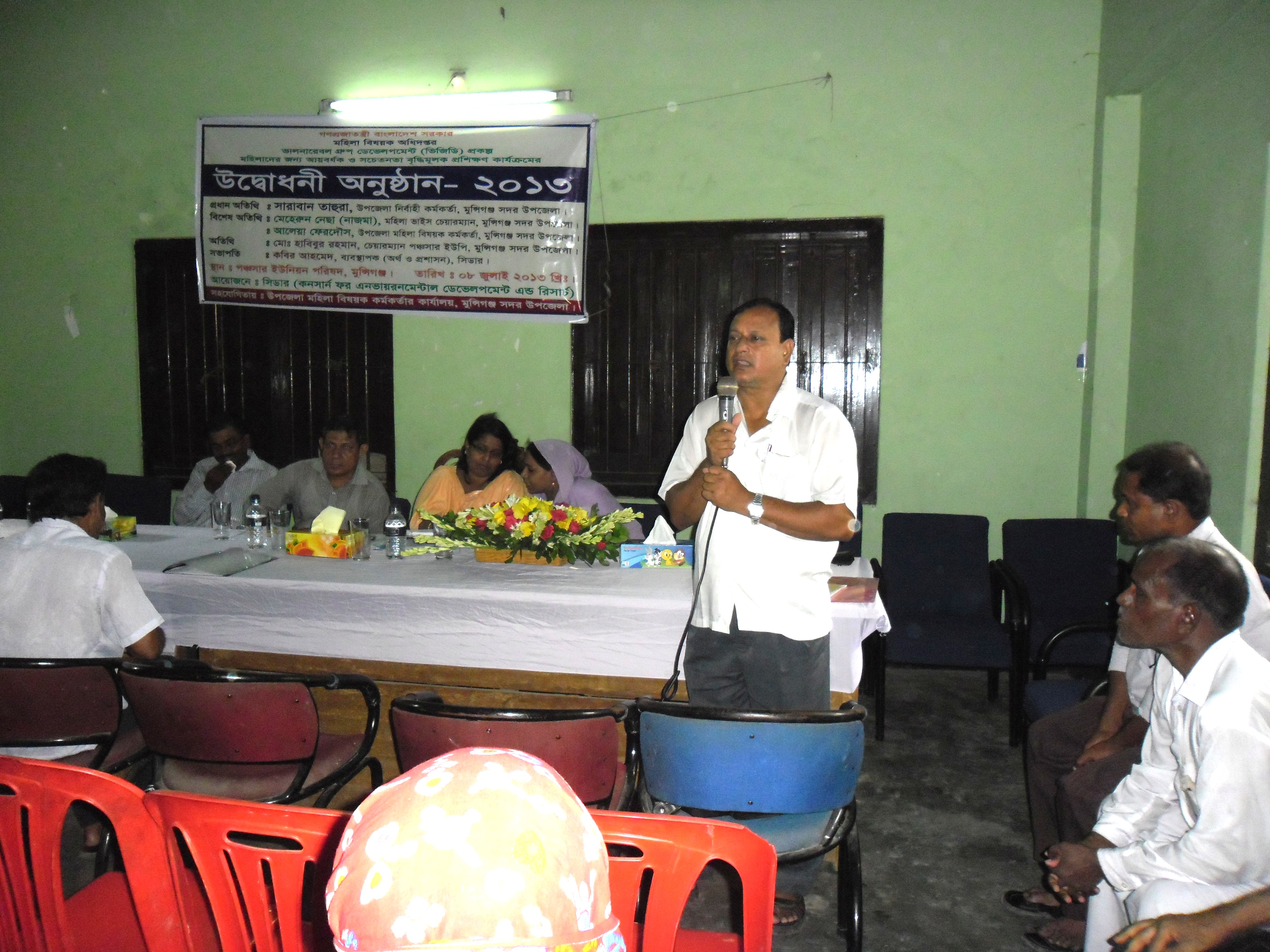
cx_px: 635
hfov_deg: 65.3
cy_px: 476
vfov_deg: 51.4
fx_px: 991
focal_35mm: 27
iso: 400
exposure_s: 1/45
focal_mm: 4.9
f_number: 3.5
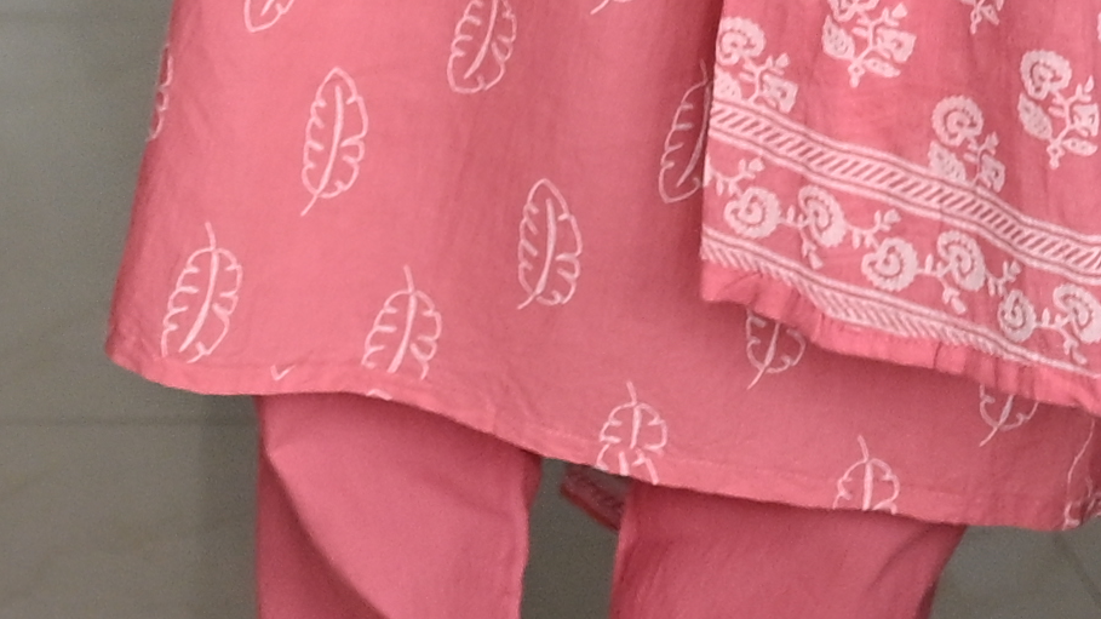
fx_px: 7122
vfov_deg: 4.8
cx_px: -453
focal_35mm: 244
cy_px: -1222
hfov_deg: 8.7
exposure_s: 1/125
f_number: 2.8
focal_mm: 35
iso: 720
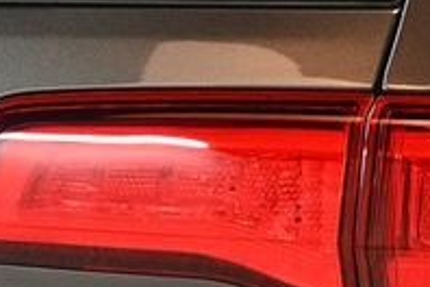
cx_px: 371
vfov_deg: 10.6
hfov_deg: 15.7
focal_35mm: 129
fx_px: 1541
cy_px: 241
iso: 3200
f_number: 4
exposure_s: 1/80
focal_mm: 27
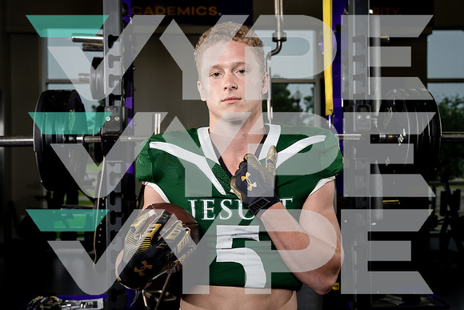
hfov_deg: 45.4
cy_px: 155
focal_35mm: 43
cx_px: 232
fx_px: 554
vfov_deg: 31.2
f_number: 5.6
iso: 640
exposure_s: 1/250
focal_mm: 43
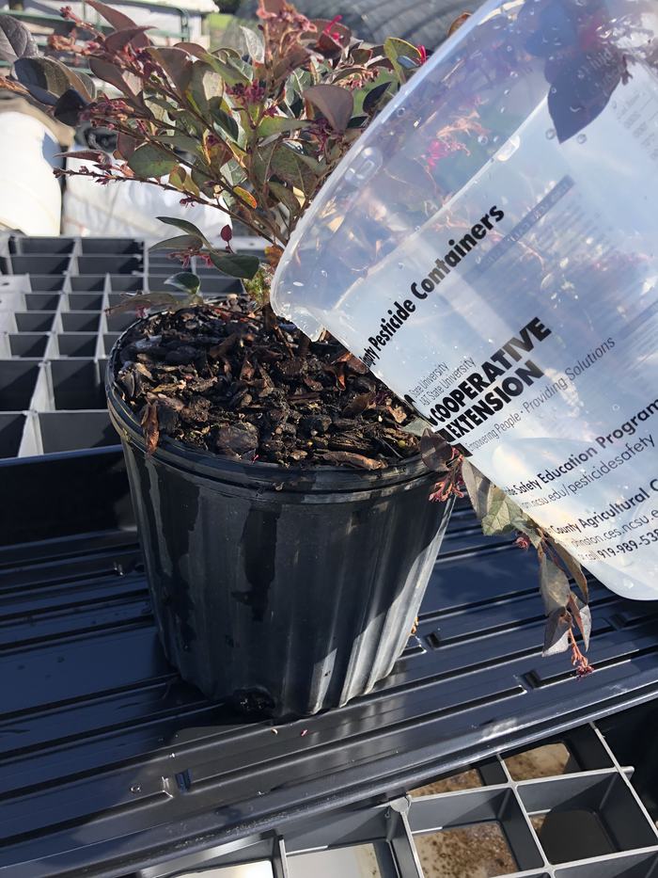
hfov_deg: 49.8
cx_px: 329
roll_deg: -12.0
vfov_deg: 63.4
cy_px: 439
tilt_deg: -27.3
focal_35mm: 28
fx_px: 709
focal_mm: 3.99
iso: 20
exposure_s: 1/585
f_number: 1.8
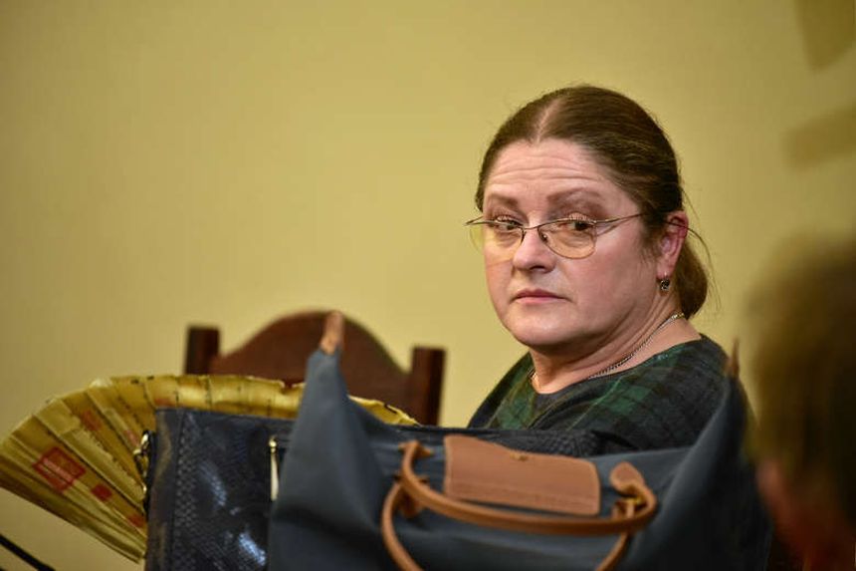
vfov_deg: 7.2
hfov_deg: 10.8
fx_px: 4517
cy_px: 286
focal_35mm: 190
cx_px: 428
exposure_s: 1/250
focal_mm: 190
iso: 4000
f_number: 4
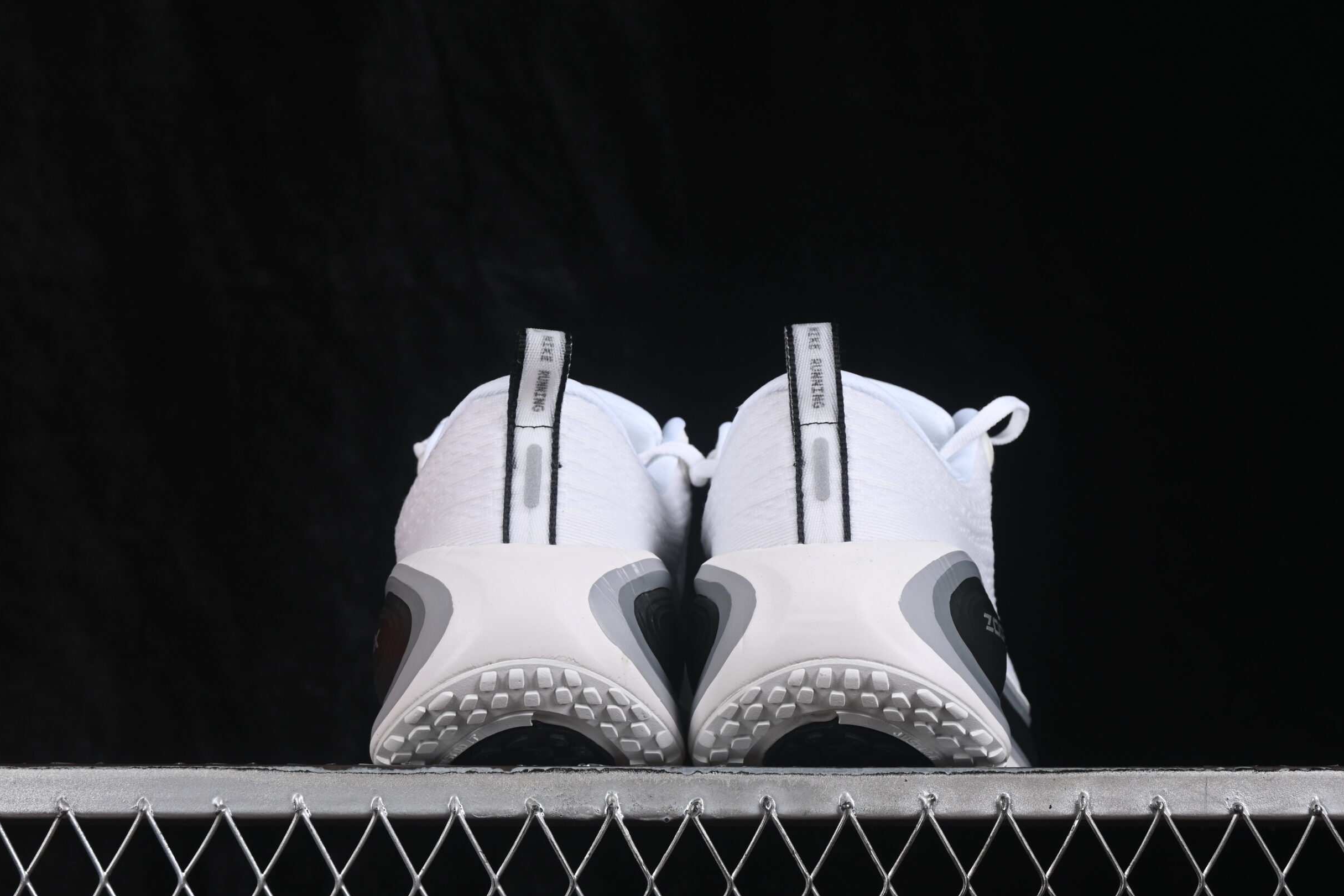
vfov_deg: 17.3
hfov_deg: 25.7
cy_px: 471
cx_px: 687
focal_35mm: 79
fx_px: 2950
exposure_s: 1/80
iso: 160
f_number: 8
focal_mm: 50
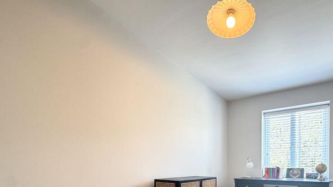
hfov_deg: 82.0
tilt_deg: -1.4
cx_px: 212
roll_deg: +0.9
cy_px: 170
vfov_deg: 47.8
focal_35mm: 21
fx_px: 185
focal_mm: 2.22
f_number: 2.2
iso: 200
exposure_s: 1/50
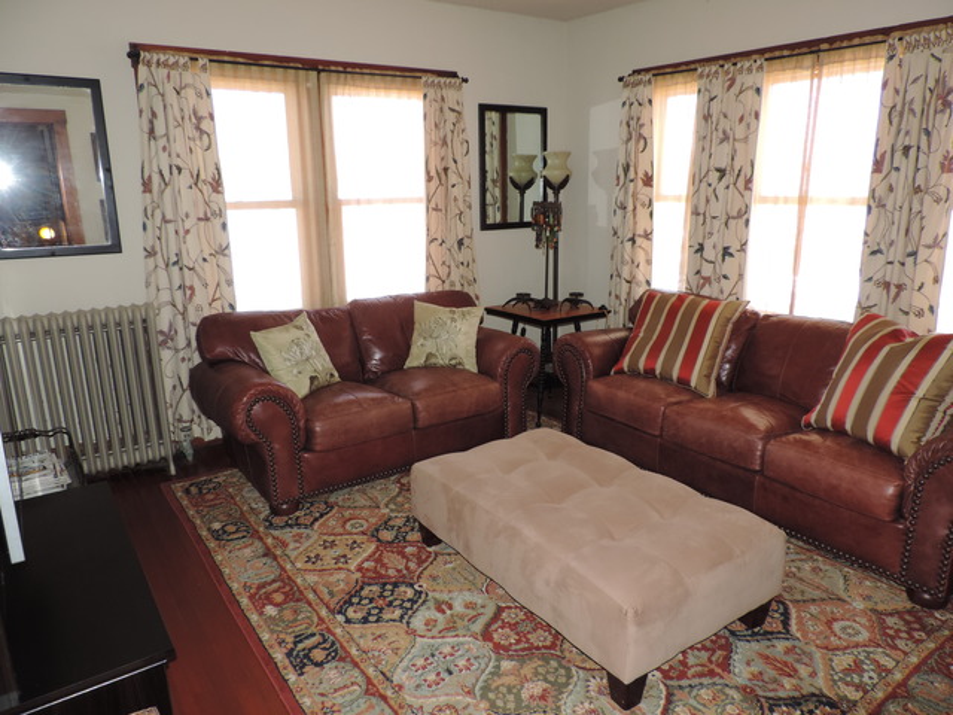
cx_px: 476
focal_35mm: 24
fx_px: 661
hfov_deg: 71.6
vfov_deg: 56.8
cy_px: 358
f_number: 3
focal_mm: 4.3
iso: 160
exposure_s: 1/60
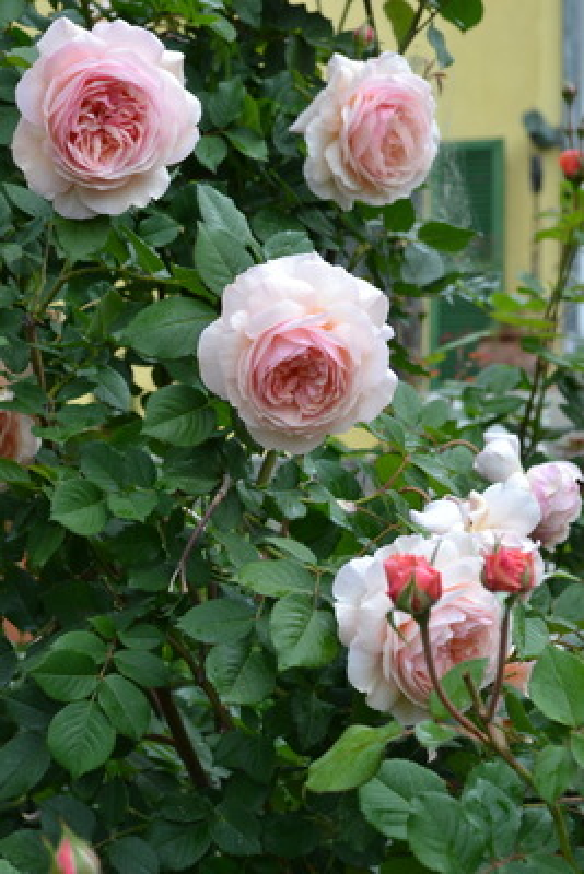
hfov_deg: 16.6
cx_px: 292
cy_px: 437
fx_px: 2006
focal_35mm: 82
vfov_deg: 24.6
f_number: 8
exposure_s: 1/100
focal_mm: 55
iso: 400
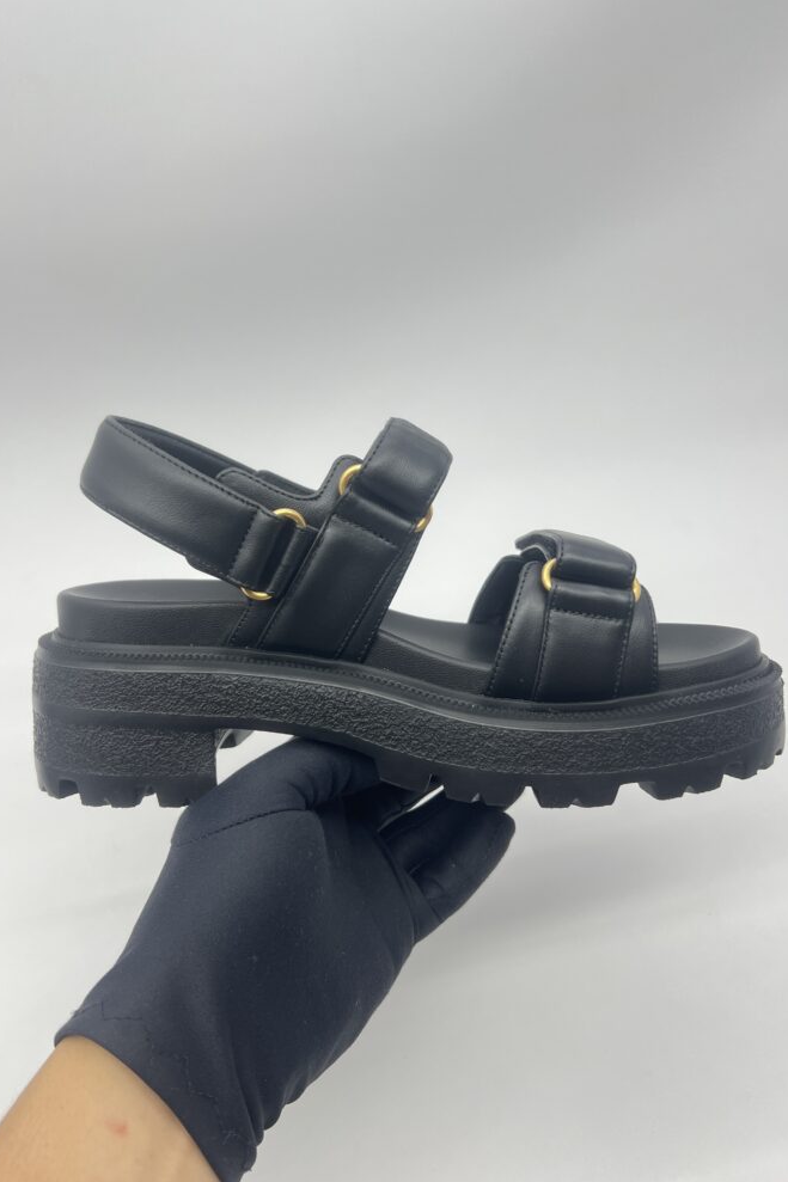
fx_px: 920
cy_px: 571
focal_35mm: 28
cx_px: 391
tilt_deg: -36.5
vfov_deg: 65.5
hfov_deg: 46.4
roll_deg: +2.9
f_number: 1.5
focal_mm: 5.7
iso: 40
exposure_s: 1/100
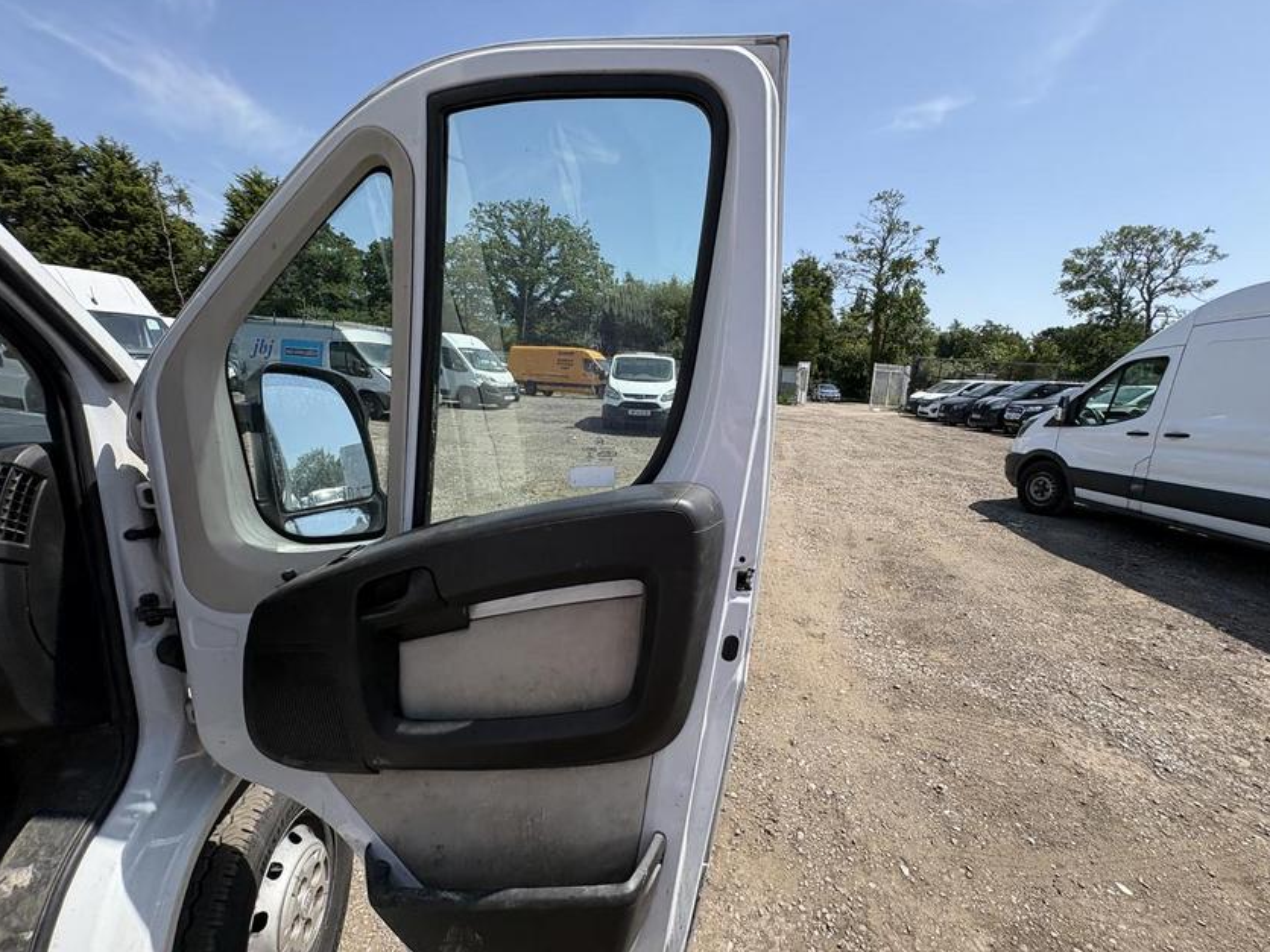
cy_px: 492
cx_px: 673
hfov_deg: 98.1
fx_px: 550
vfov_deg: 81.7
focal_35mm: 15
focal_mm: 2.22
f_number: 2.2
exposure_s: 1/1323
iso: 50
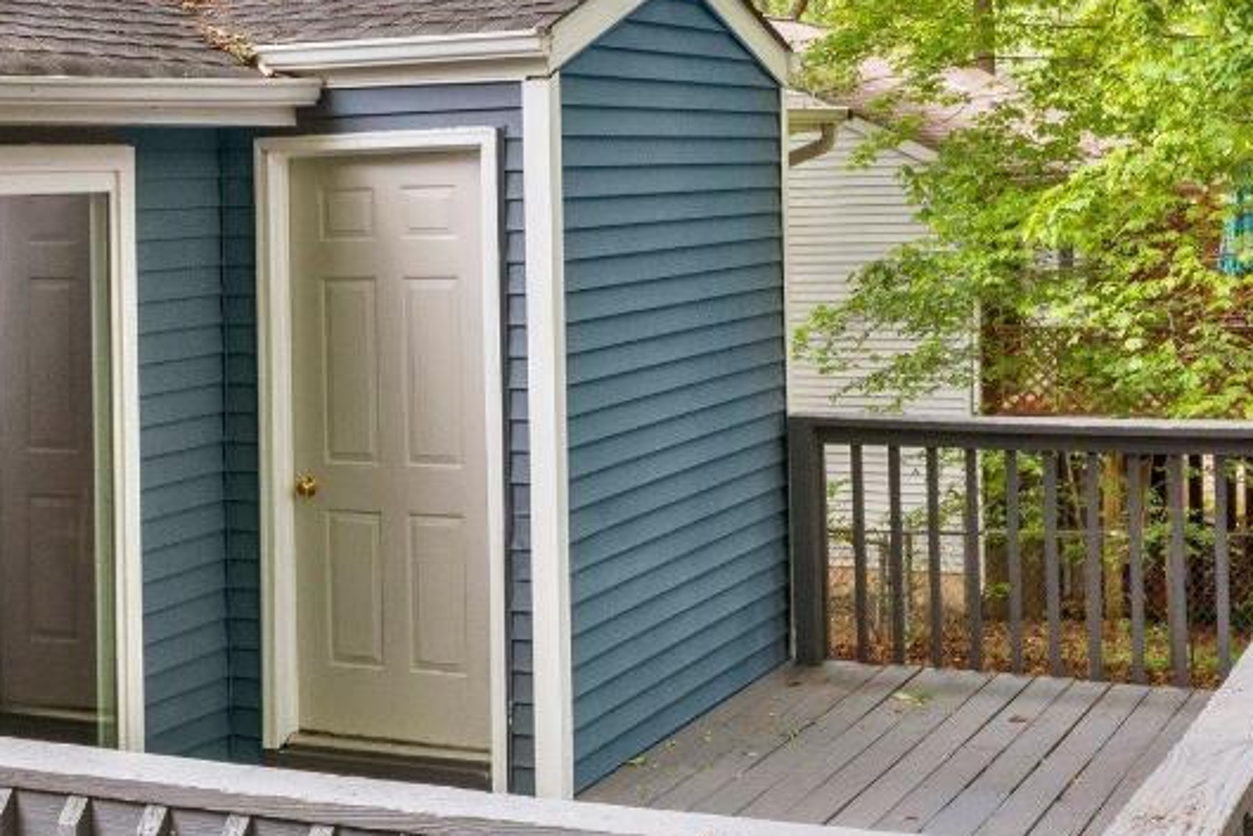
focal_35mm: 61
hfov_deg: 32.0
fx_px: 2124
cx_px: 259
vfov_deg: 22.2
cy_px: 507
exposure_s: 1/30
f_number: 8
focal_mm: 10.26
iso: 100
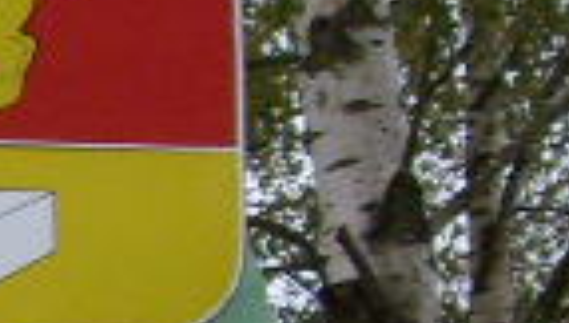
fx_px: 5063
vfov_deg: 3.6
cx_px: -1373
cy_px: 861
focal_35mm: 335
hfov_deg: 5.8
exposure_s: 1/350
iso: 80
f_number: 3
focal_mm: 7.2
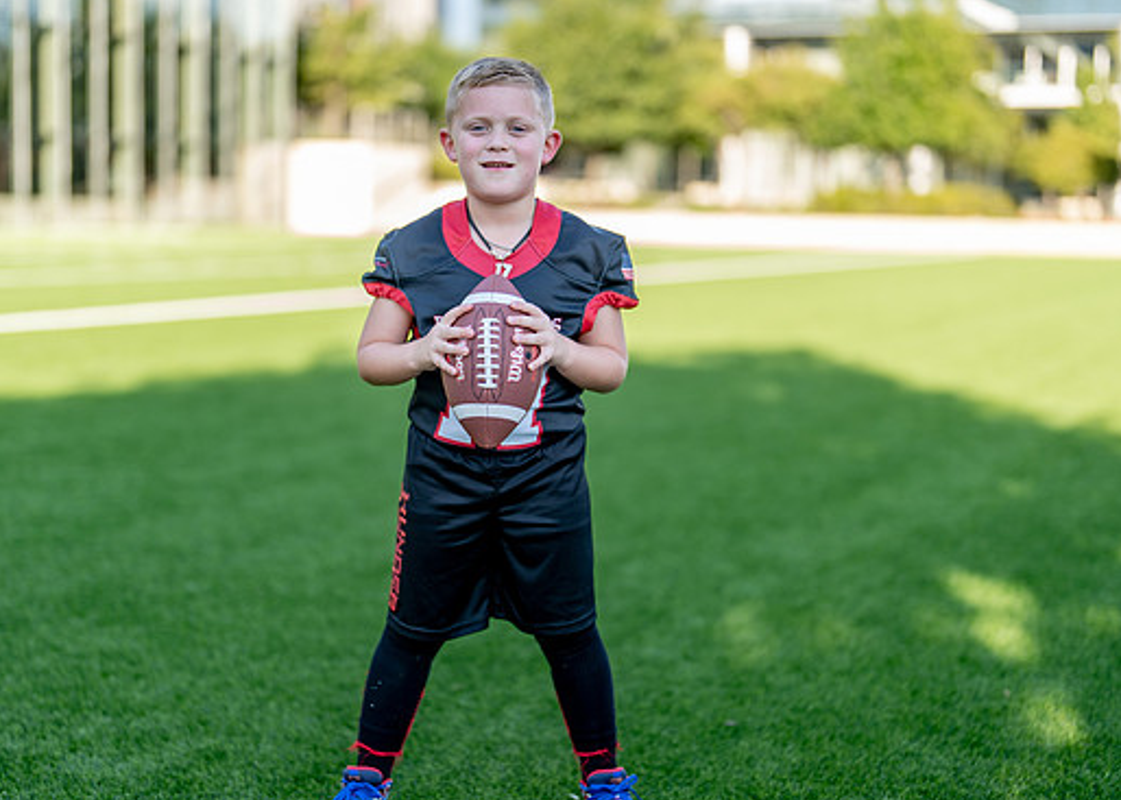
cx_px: 510
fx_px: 1942
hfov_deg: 32.2
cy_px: 430
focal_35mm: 61
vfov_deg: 23.3
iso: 100
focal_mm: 50
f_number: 1.2
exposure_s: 1/1000
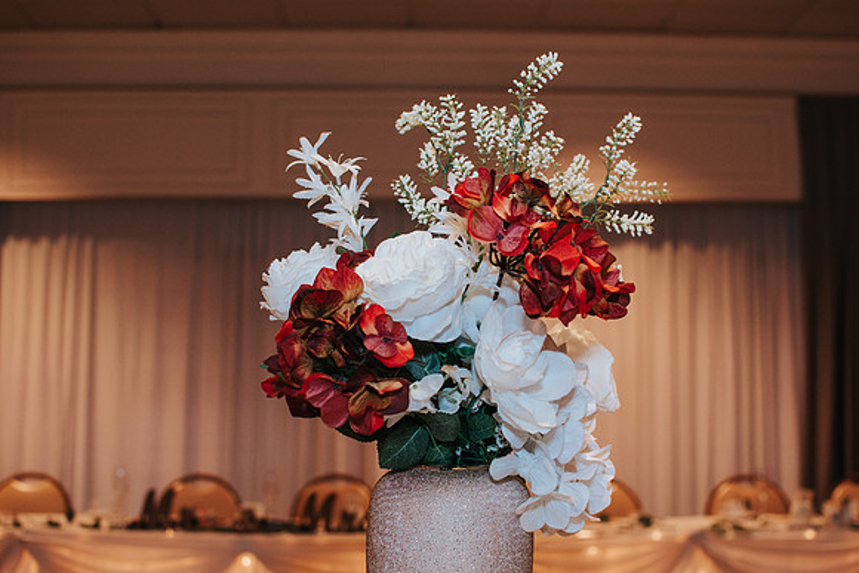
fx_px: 1253
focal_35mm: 52
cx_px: 430
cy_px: 286
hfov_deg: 37.8
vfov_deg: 25.8
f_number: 3.2
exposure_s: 1/200
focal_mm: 35
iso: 800
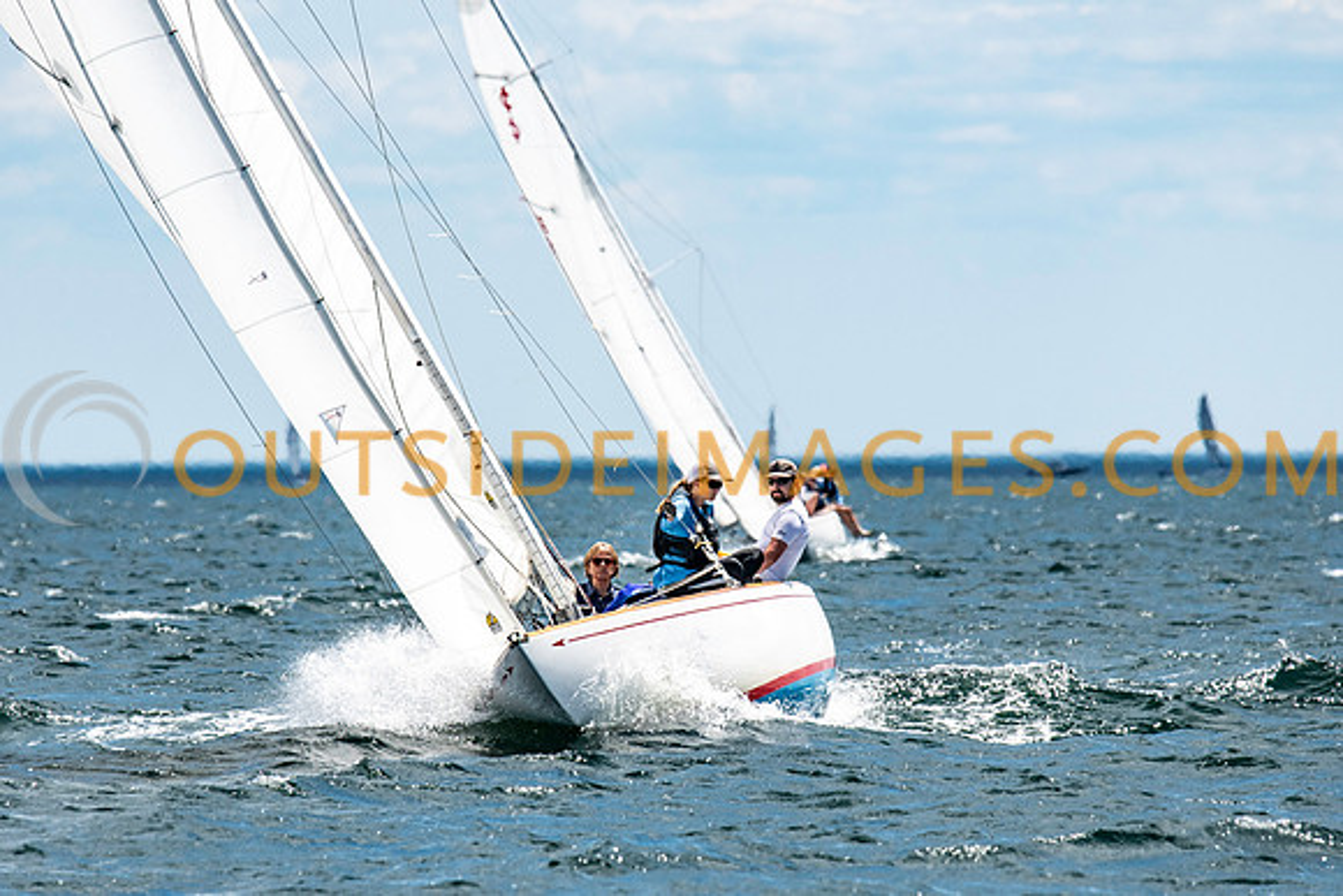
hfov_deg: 3.8
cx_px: 672
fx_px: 20303
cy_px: 523
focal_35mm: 544
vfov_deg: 2.5
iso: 320
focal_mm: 300
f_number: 5.6
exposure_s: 1/3200
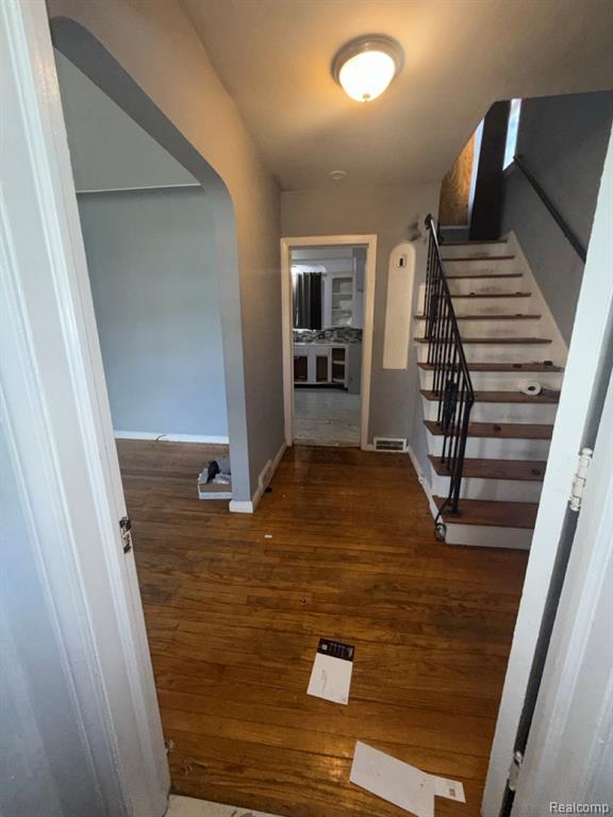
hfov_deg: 85.7
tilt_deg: -13.5
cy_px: 408
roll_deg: +0.1
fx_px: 331
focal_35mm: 14
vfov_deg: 102.1
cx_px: 306
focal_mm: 2.22
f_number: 2.2
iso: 125
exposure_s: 1/60
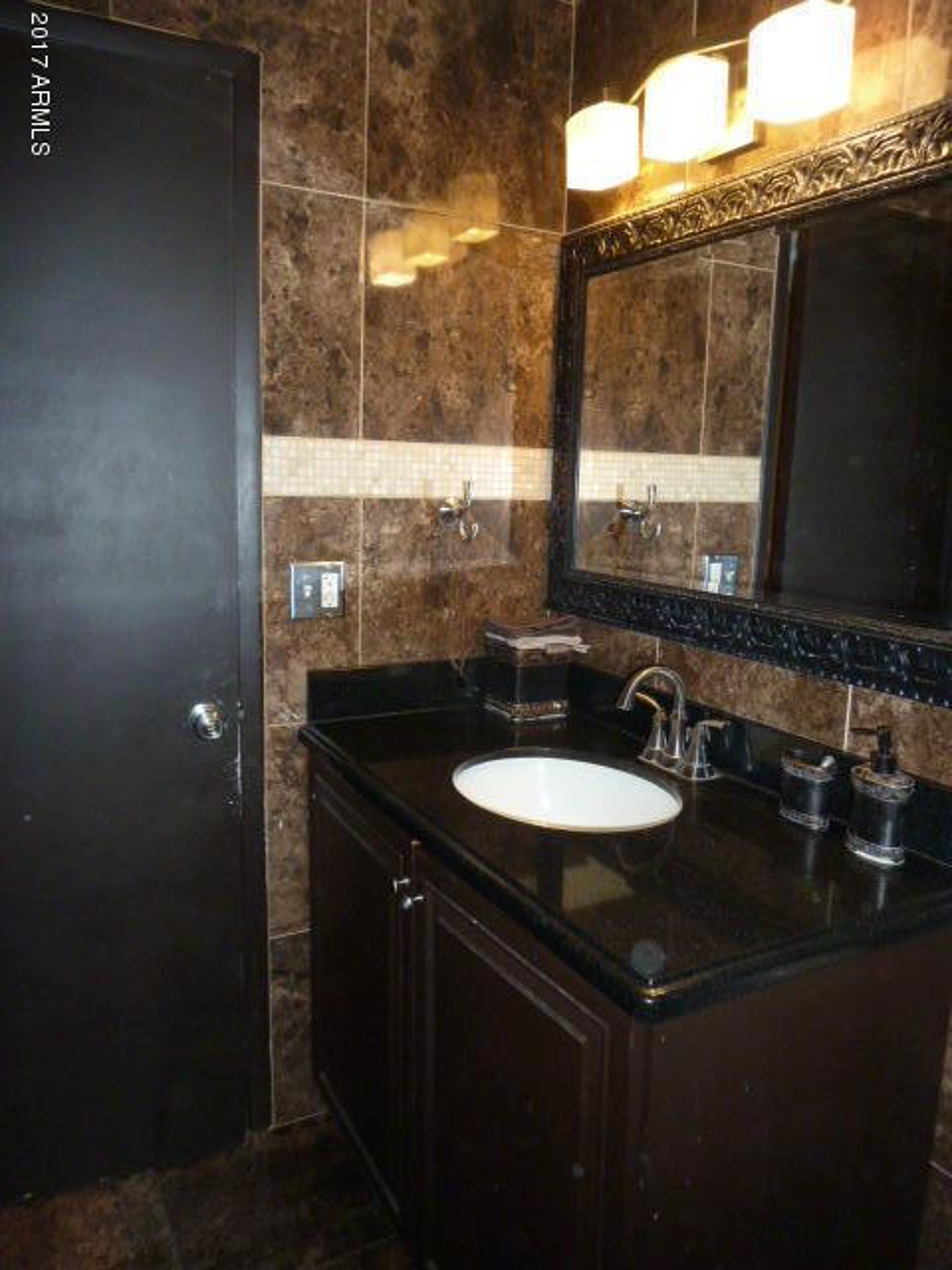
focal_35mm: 25
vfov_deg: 69.4
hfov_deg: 54.9
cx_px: 476
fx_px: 917
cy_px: 635
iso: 400
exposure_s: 1/125
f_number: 3.3
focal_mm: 4.1
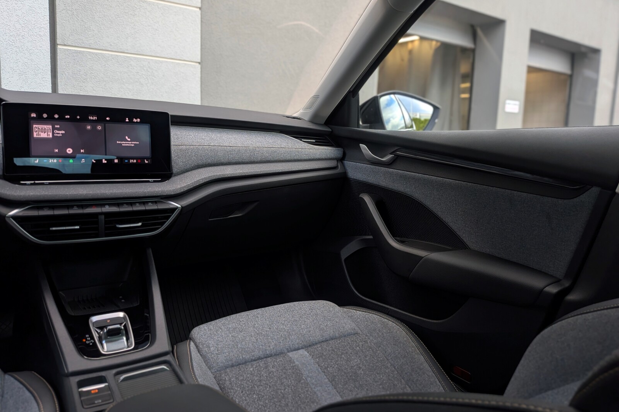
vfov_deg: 51.3
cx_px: 310
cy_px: 195
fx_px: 430
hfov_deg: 71.5
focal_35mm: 25
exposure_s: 1/185
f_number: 1.7
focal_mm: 4.53
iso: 30
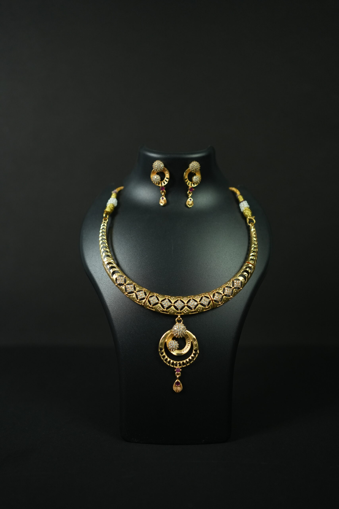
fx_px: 494
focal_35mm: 35
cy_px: 254
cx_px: 170
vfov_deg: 54.4
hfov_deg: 37.9
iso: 1600
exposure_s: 1/200
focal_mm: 35
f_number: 2.8
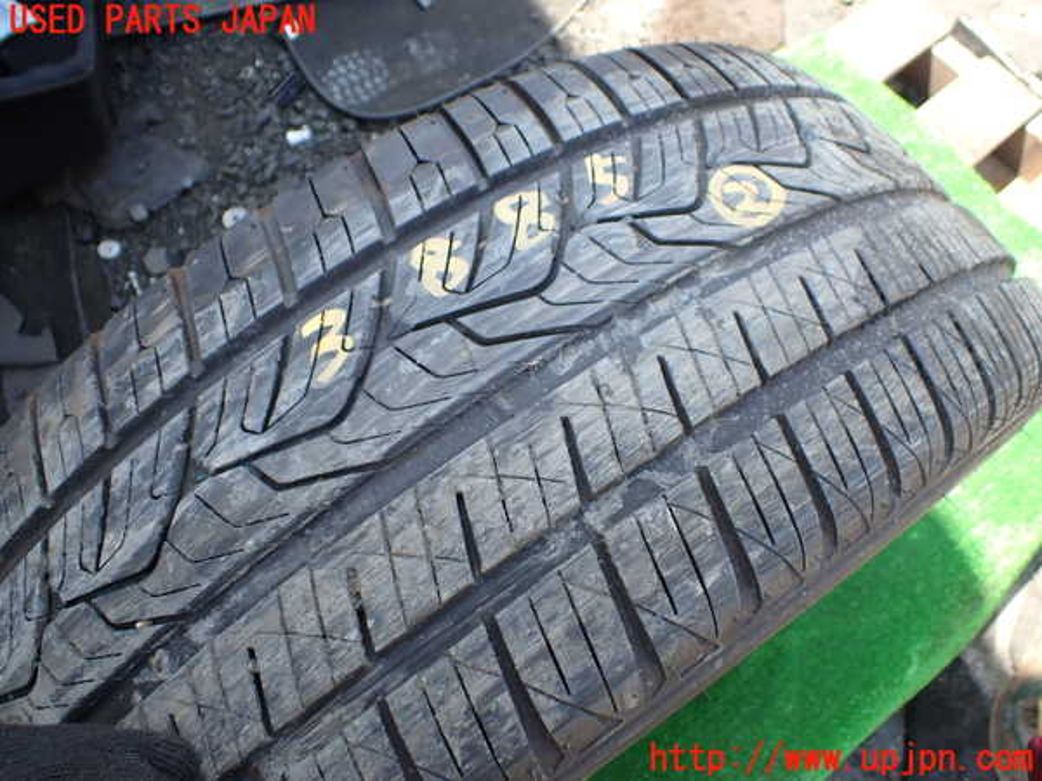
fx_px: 903
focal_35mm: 30
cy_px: 390
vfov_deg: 46.8
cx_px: 521
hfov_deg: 60.0
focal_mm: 5.4
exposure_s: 1/200
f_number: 2.3
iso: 100
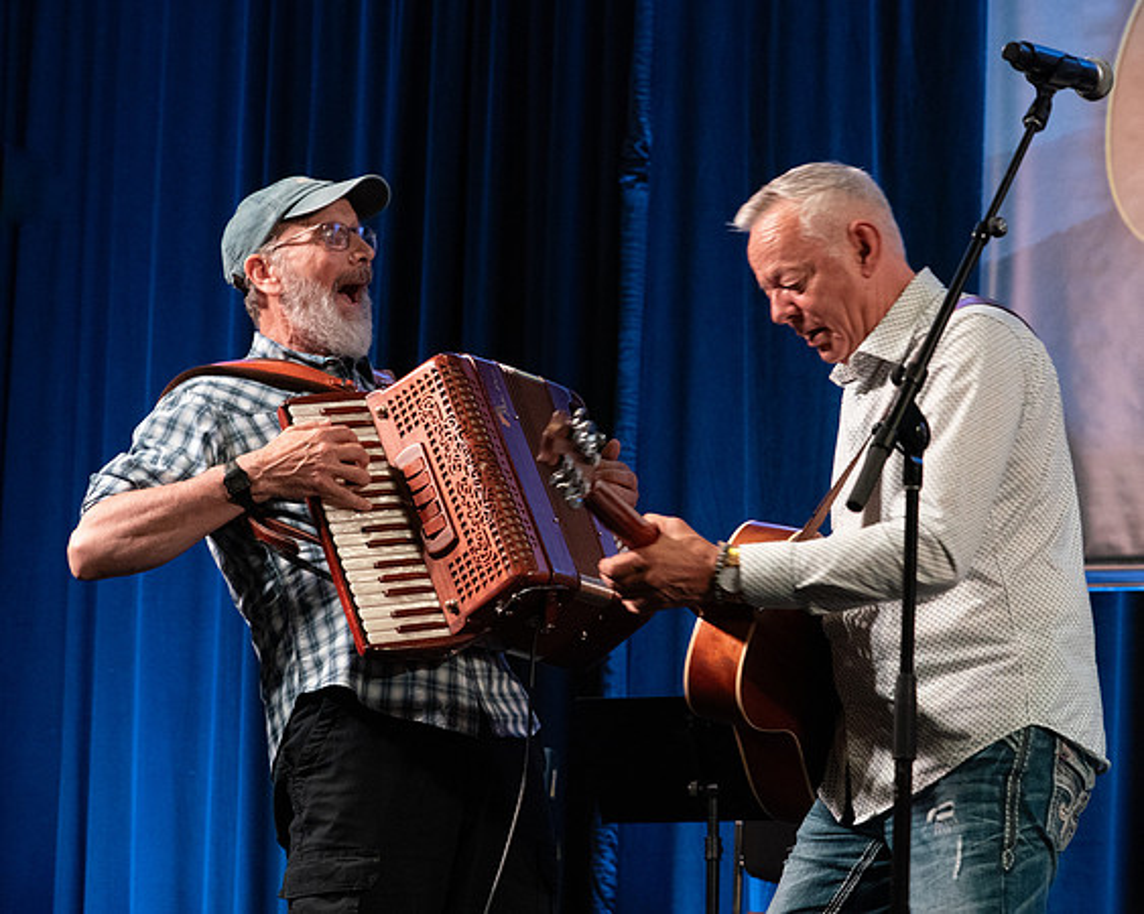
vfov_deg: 13.1
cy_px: 426
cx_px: 694
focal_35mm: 118
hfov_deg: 16.3
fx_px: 3986
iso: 6400
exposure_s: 1/200
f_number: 5.6
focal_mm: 98
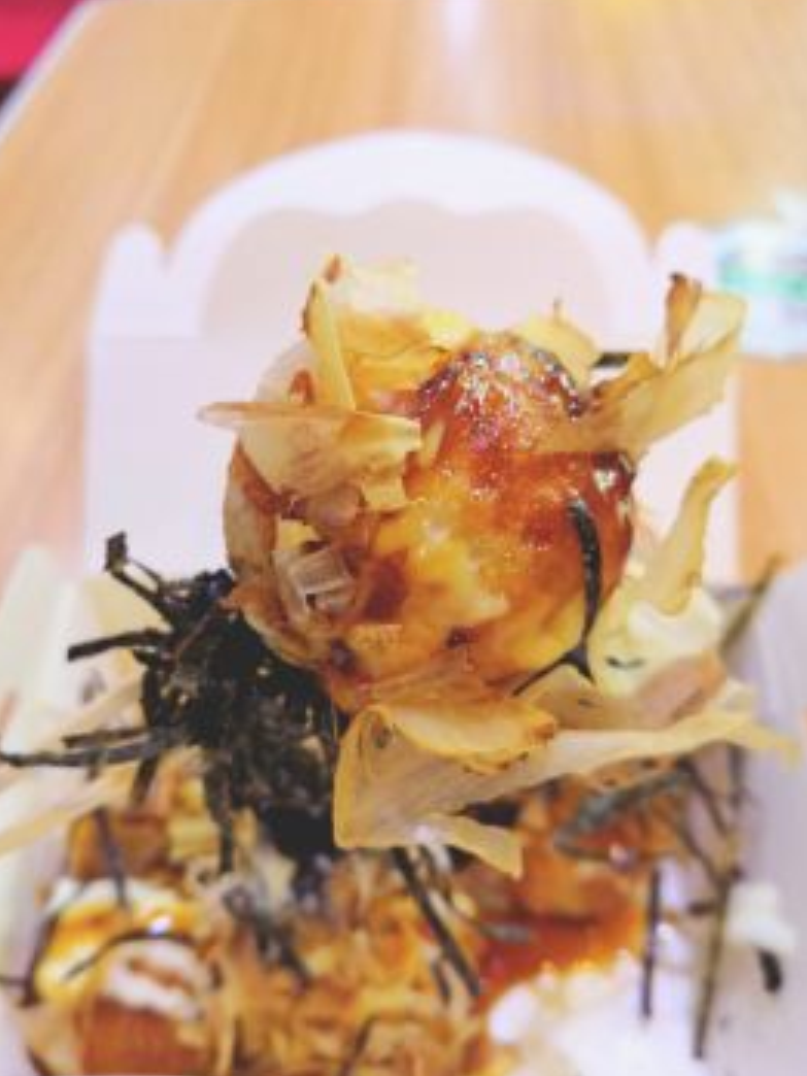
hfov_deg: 45.3
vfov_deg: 58.3
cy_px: 575
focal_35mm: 31
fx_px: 964
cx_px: 349
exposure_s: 1/33.3
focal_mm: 3.95
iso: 320
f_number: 4
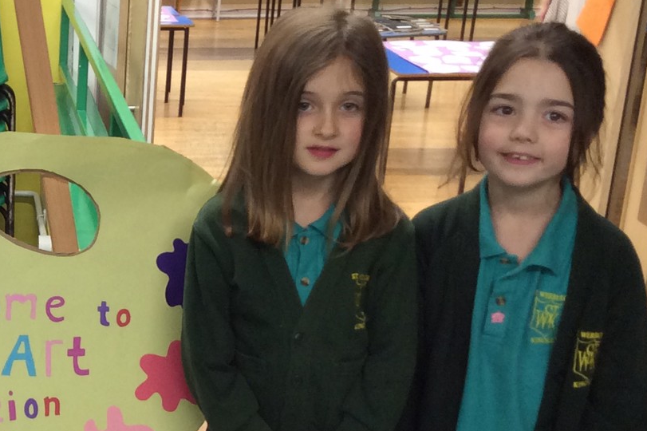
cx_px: -65
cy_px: 388
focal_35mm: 82
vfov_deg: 16.4
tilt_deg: -22.1
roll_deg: +0.8
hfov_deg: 23.3
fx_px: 1473
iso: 64
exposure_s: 1/25
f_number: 2.4
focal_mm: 3.3
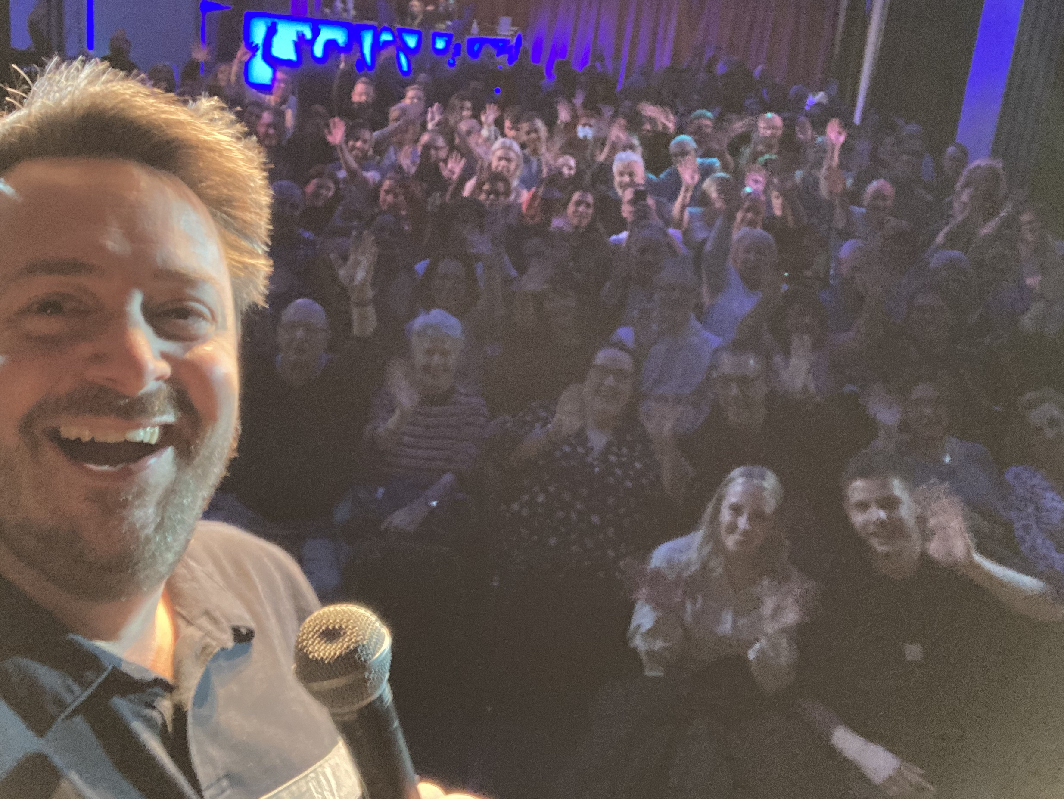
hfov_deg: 46.7
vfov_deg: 35.9
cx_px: 485
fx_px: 1230
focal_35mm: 40
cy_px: 331
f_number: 2.2
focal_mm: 2.87
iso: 500
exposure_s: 1/20
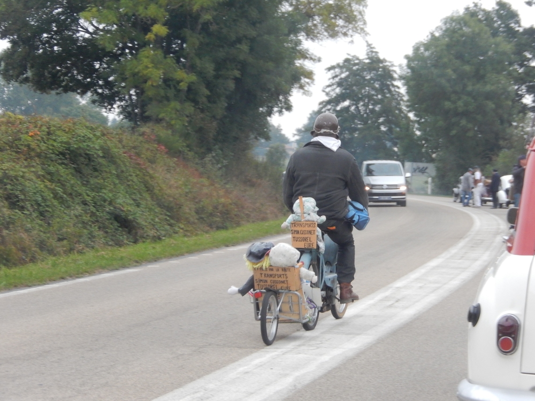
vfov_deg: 14.1
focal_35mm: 105
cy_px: 200
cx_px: 268
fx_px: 1623
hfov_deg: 18.7
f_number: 5.3
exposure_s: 1/80
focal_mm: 18.9
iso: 400
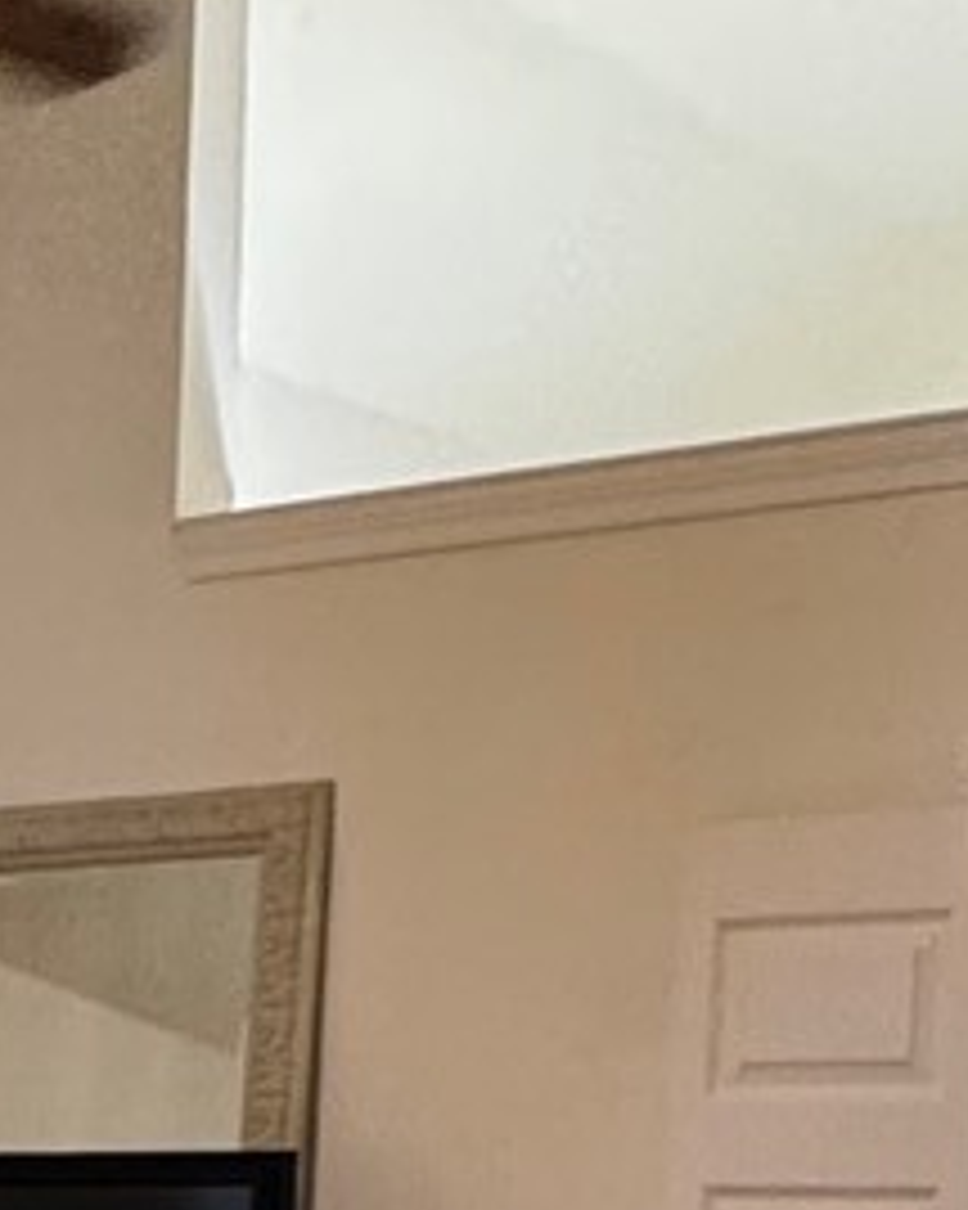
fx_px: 3726
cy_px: 1570
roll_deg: -1.7
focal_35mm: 104
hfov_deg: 14.4
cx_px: -131
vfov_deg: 17.3
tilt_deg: -5.2
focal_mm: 2.22
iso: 320
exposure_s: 1/60
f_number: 2.2
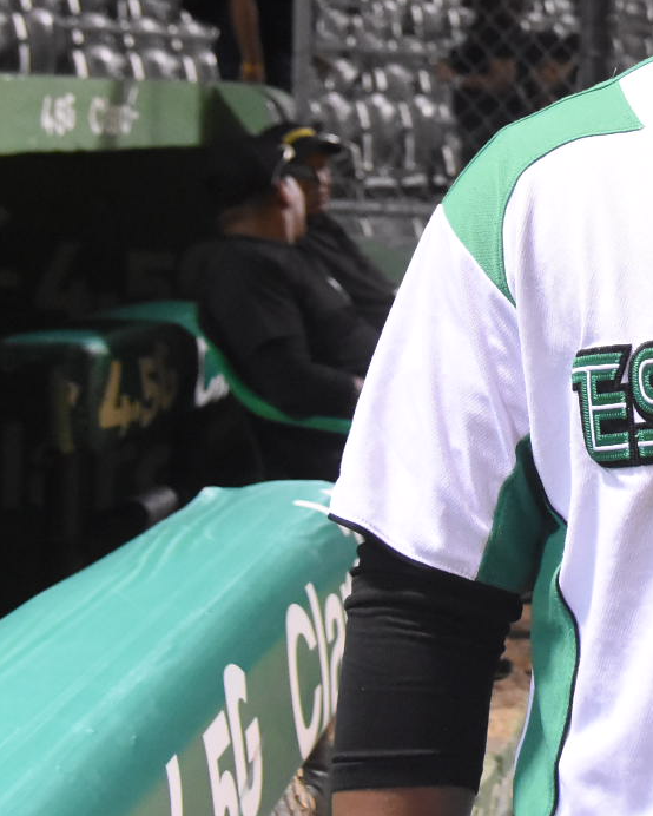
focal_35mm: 102
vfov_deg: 18.7
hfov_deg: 14.5
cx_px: 820
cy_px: 228
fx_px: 2465
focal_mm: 31
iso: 6400
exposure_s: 1/200
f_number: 5.6
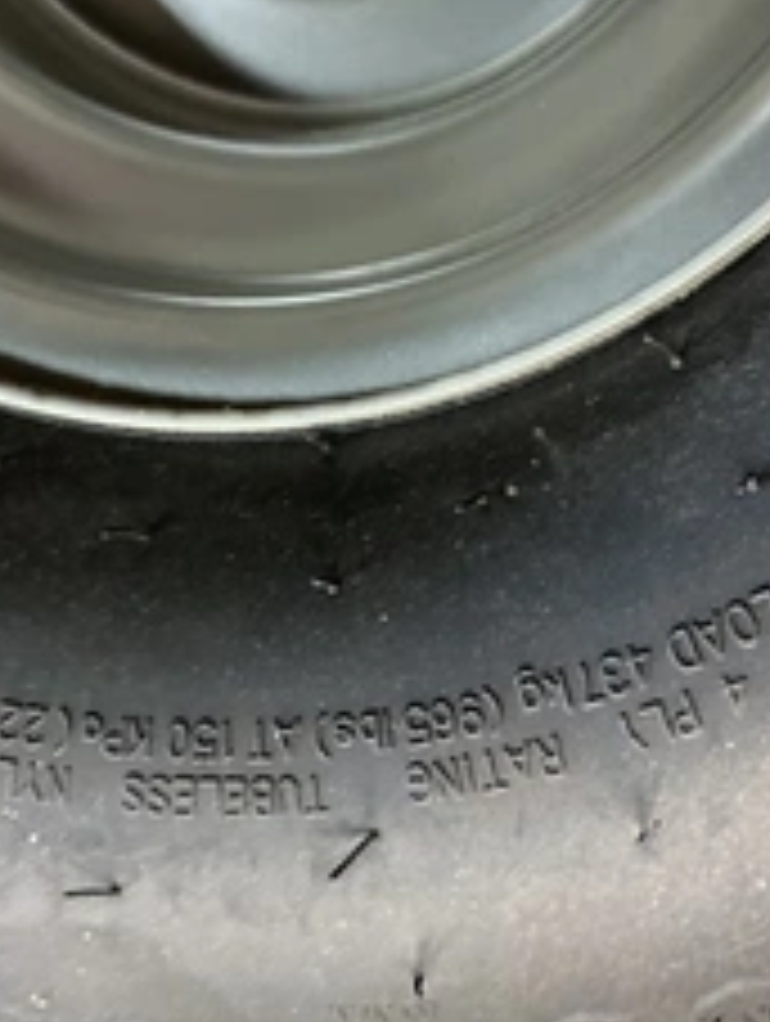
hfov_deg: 28.6
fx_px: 1508
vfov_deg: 37.4
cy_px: 531
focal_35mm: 51
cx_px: 401
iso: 250
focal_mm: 3
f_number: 1.8
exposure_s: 1/30
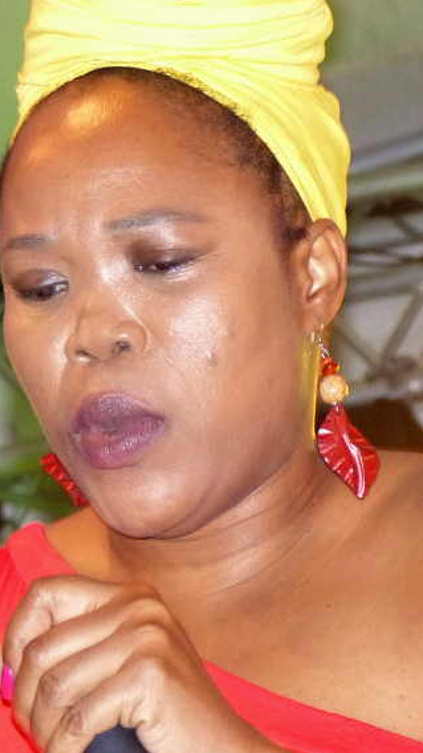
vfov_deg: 8.5
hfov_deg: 4.8
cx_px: 152
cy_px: 416
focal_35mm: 255
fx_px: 5091
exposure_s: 1/60
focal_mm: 23.9
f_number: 2.8
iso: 500
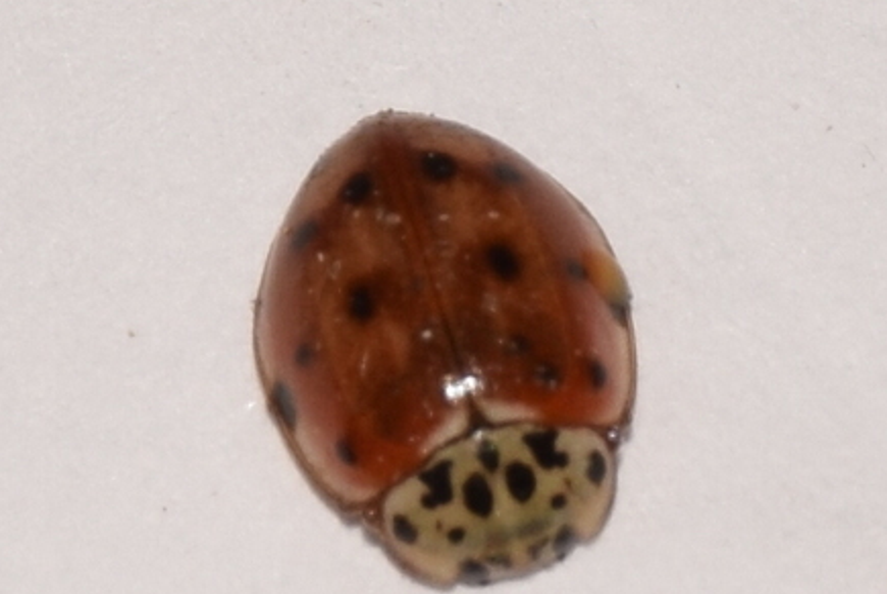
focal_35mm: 462
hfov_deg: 4.5
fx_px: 11394
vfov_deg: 3.0
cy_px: 329
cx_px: 507
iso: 100
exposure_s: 1/200
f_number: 16
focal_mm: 140
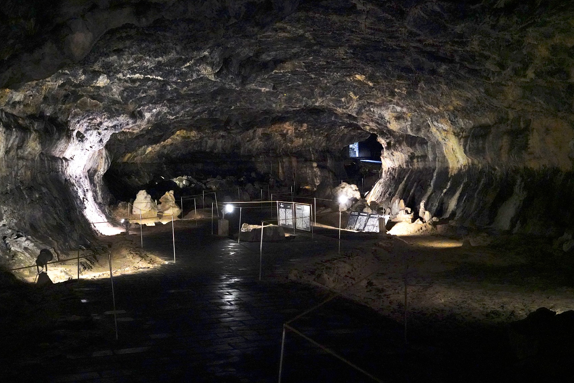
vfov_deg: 32.6
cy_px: 178
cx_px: 252
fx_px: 654
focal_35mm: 41
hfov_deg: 47.3
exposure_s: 1/100
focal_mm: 35
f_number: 3.2
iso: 20000
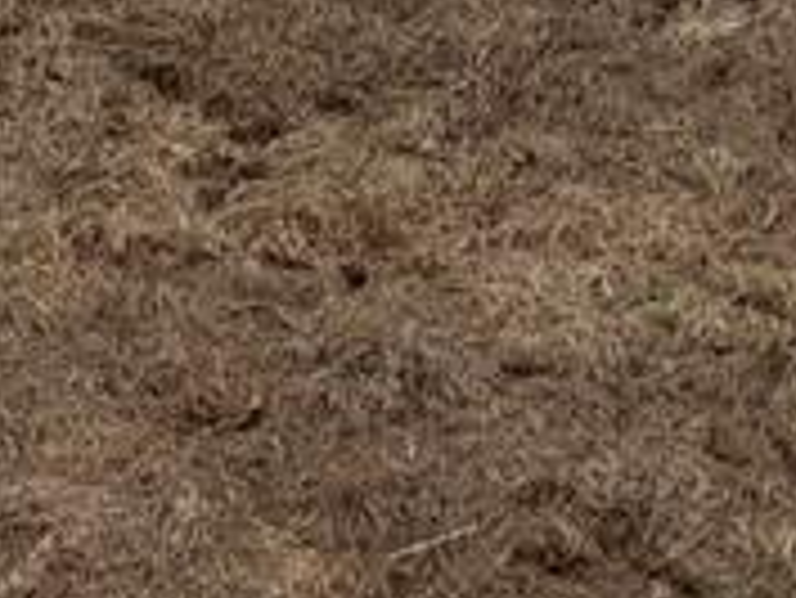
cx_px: -112
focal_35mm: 150
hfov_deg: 12.9
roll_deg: -2.6
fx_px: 3452
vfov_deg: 8.5
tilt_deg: +2.7
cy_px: -1102
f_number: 1.6
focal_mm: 5.96
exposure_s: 1/7692
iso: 50
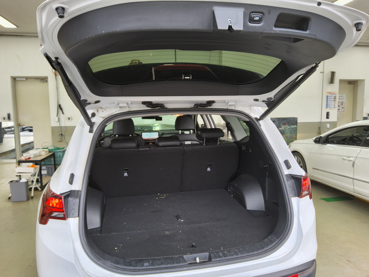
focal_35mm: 25
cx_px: 184
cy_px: 138
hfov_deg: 69.4
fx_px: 266
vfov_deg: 54.9
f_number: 2
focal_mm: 3.08
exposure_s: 1/120
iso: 64
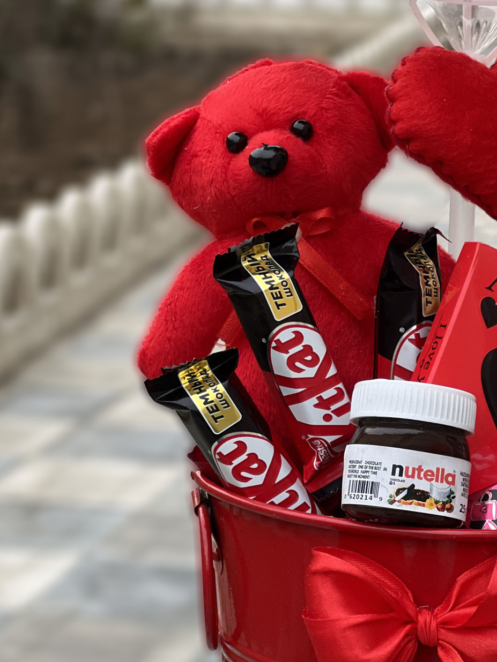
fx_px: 2469
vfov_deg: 15.3
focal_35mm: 129
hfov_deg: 11.5
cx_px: 377
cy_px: 293
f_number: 2.8
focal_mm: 9
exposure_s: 1/121
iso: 100
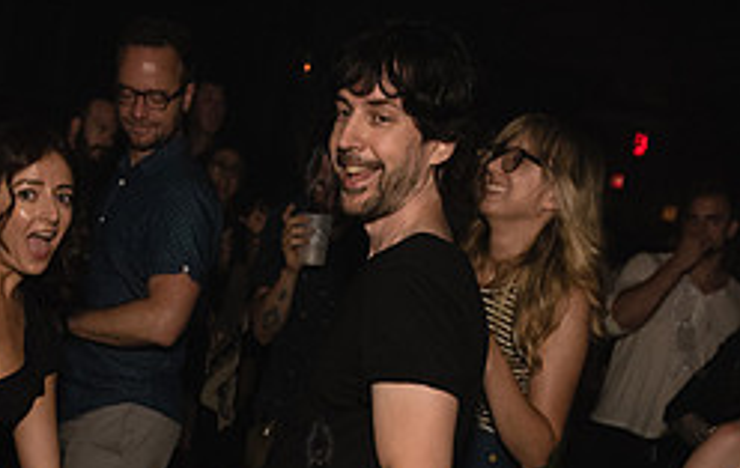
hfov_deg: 32.6
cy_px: 544
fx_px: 1255
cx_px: 242
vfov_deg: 20.0
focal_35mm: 62
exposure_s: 1/250
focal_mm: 24
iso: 2000
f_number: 3.5
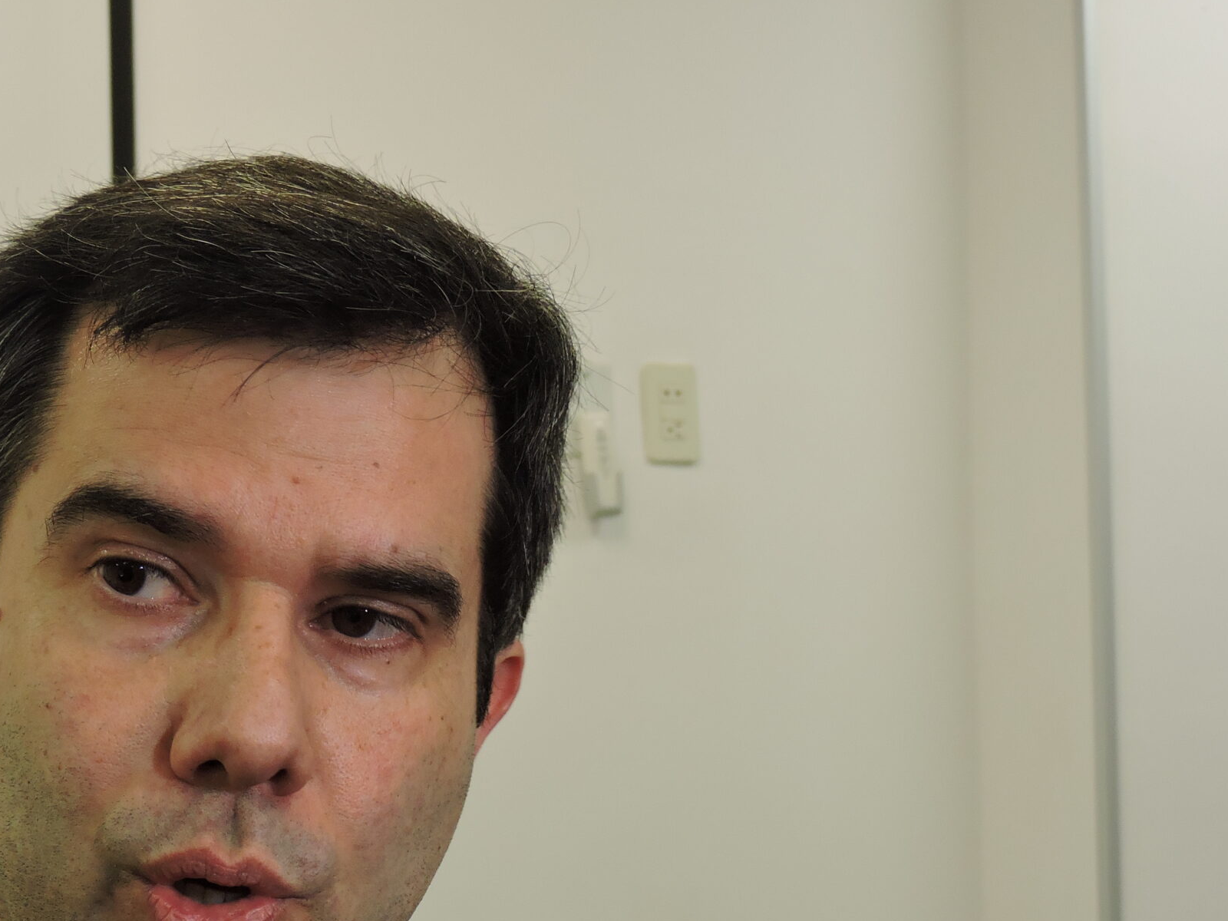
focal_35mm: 80
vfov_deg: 18.3
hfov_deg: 24.2
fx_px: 2838
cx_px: 315
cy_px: 697
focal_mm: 8.9
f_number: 3.6
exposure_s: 1/50
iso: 200
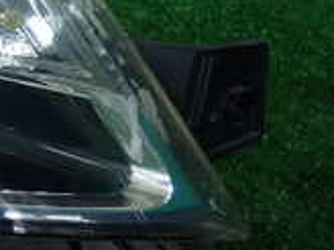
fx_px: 1061
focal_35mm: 110
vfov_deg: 13.3
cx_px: -271
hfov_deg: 15.4
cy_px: -6
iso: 125
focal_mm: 5.4
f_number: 2.3
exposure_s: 1/125
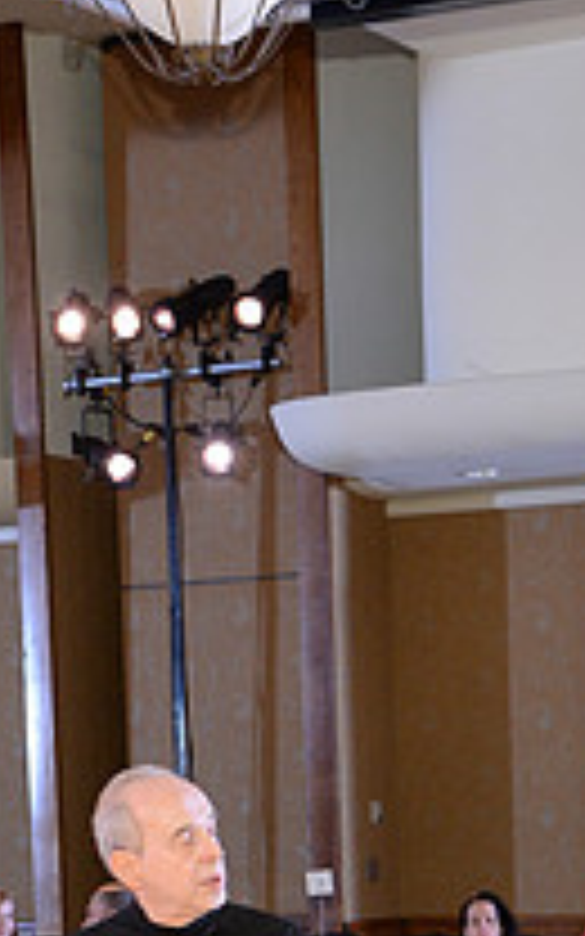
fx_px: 3189
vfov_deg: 16.0
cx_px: 439
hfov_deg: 10.5
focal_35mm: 125
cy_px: 1134
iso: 1600
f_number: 5
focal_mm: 44
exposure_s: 1/250
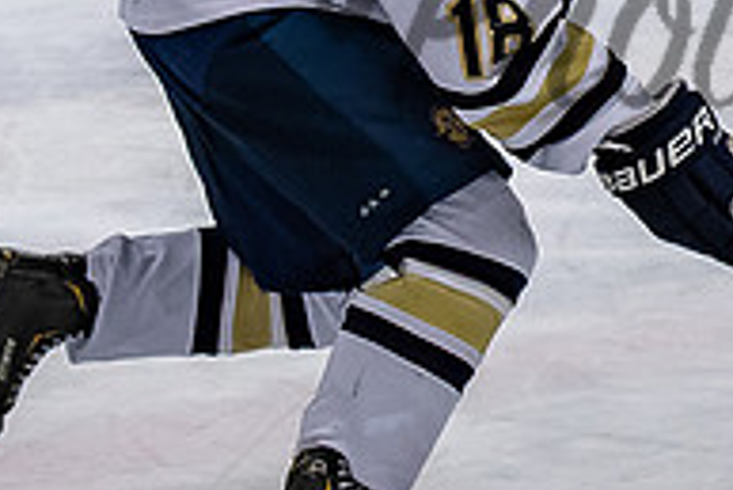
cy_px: -351
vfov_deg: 2.2
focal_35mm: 632
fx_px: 12877
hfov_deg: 3.3
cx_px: 784
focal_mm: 86
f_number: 3.5
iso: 900
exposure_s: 1/800
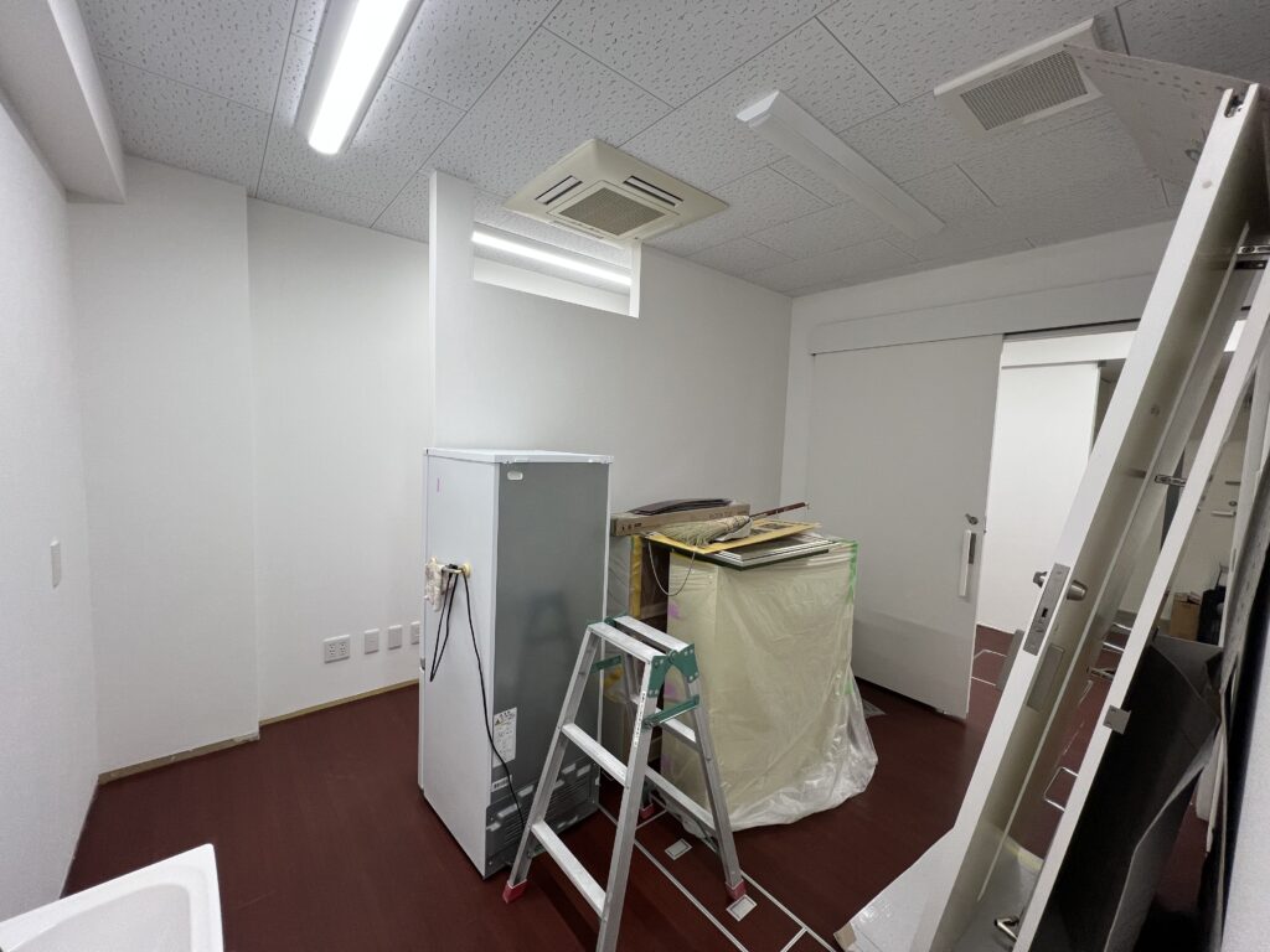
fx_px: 477
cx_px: 635
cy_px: 476
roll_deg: -1.9
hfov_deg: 106.2
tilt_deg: -4.1
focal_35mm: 13
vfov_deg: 89.9
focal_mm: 1.57
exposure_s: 1/100
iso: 100
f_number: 1.8
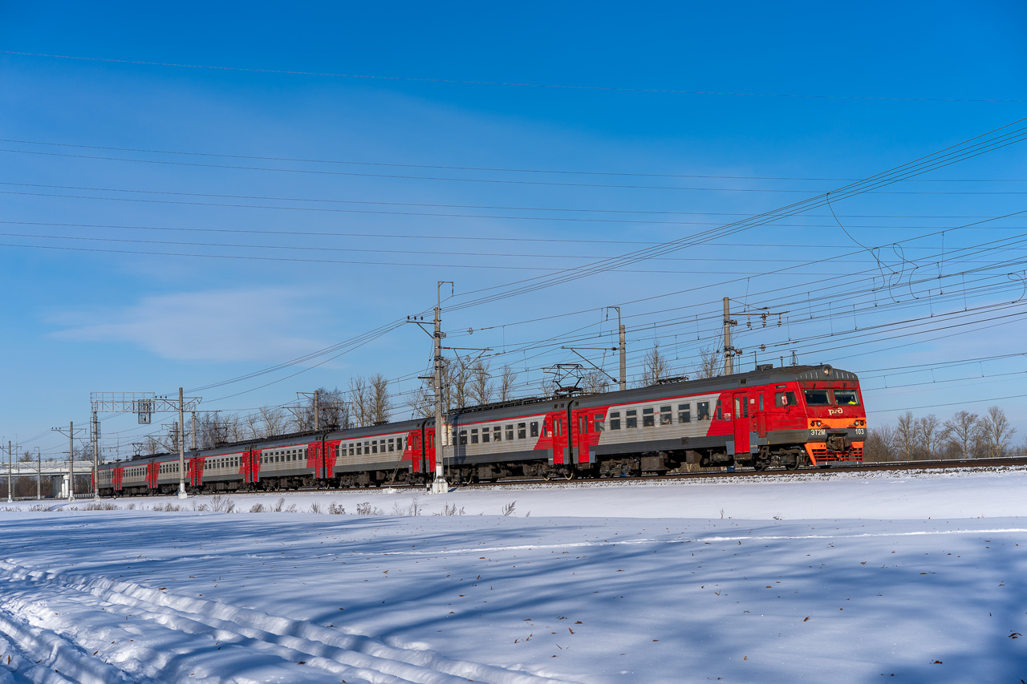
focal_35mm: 55
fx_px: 1569
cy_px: 342
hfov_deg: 36.3
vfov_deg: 24.6
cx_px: 514
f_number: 7.1
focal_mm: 55
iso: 100
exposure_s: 1/800
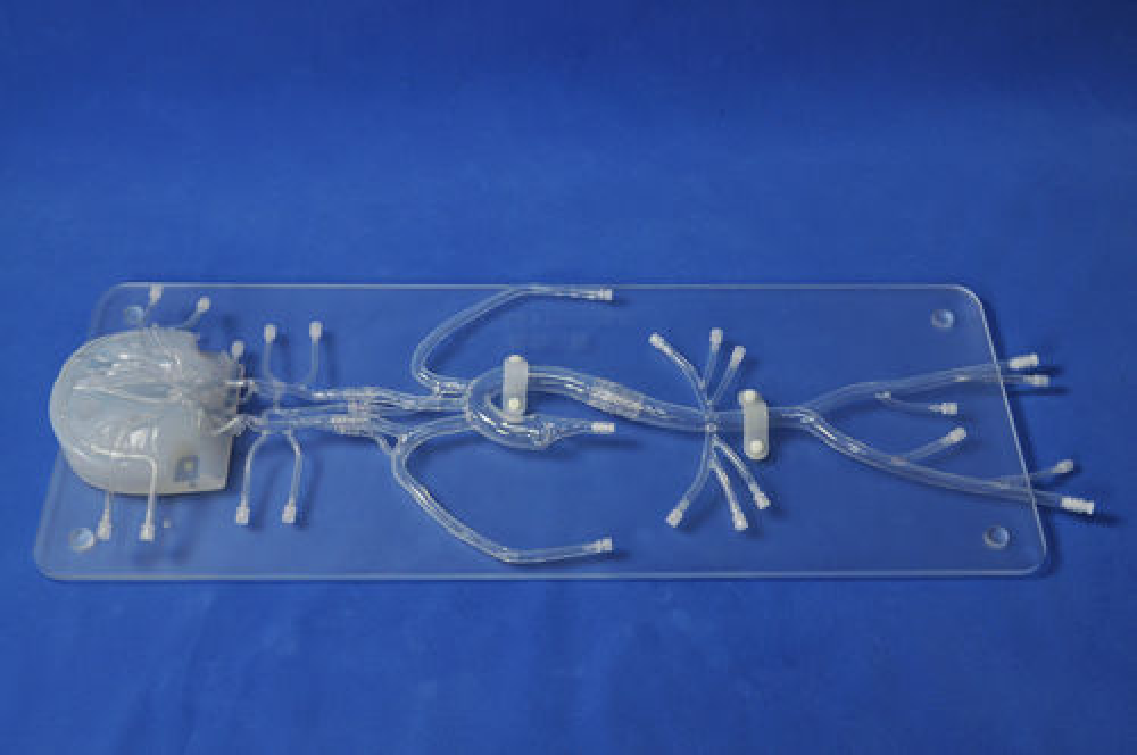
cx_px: 568
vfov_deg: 30.8
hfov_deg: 45.0
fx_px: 1372
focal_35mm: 44
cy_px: 378
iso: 400
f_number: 7.1
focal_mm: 29
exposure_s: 1/30
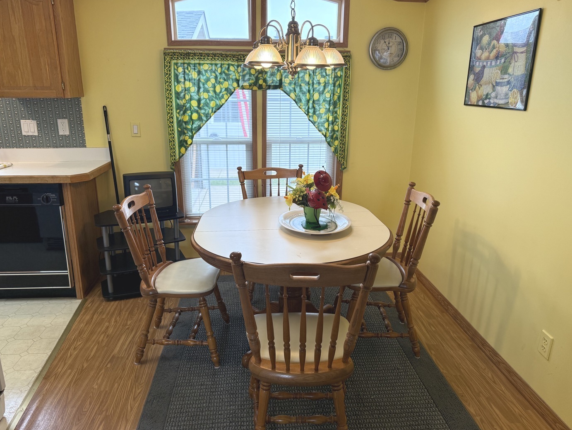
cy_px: 209
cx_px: 279
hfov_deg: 69.4
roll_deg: -0.4
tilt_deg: -14.9
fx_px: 413
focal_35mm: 25
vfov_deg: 54.9
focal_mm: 6.76
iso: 125
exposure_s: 1/231
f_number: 1.78
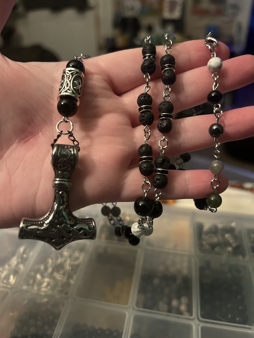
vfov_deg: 67.3
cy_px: 169
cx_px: 127
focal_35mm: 26
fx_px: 254
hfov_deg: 53.1
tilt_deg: -29.4
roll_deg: -1.1
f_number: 1.5
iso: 640
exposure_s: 1/32
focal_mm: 5.7
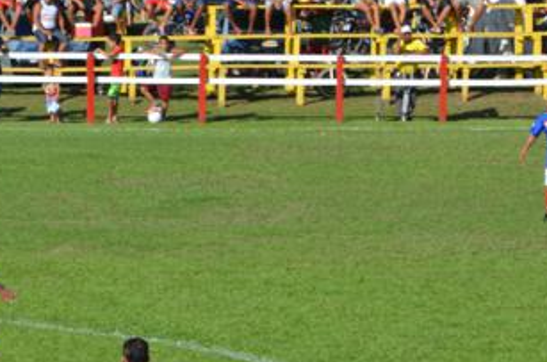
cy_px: 266
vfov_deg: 5.0
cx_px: 116
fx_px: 4153
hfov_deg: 7.5
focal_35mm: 274
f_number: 8
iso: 100
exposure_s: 1/250
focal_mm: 70
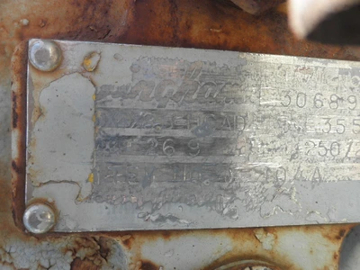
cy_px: 135
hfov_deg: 52.6
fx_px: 364
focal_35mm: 35
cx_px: 180
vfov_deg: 40.7
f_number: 3.2
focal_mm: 6.1
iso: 64
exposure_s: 1/80
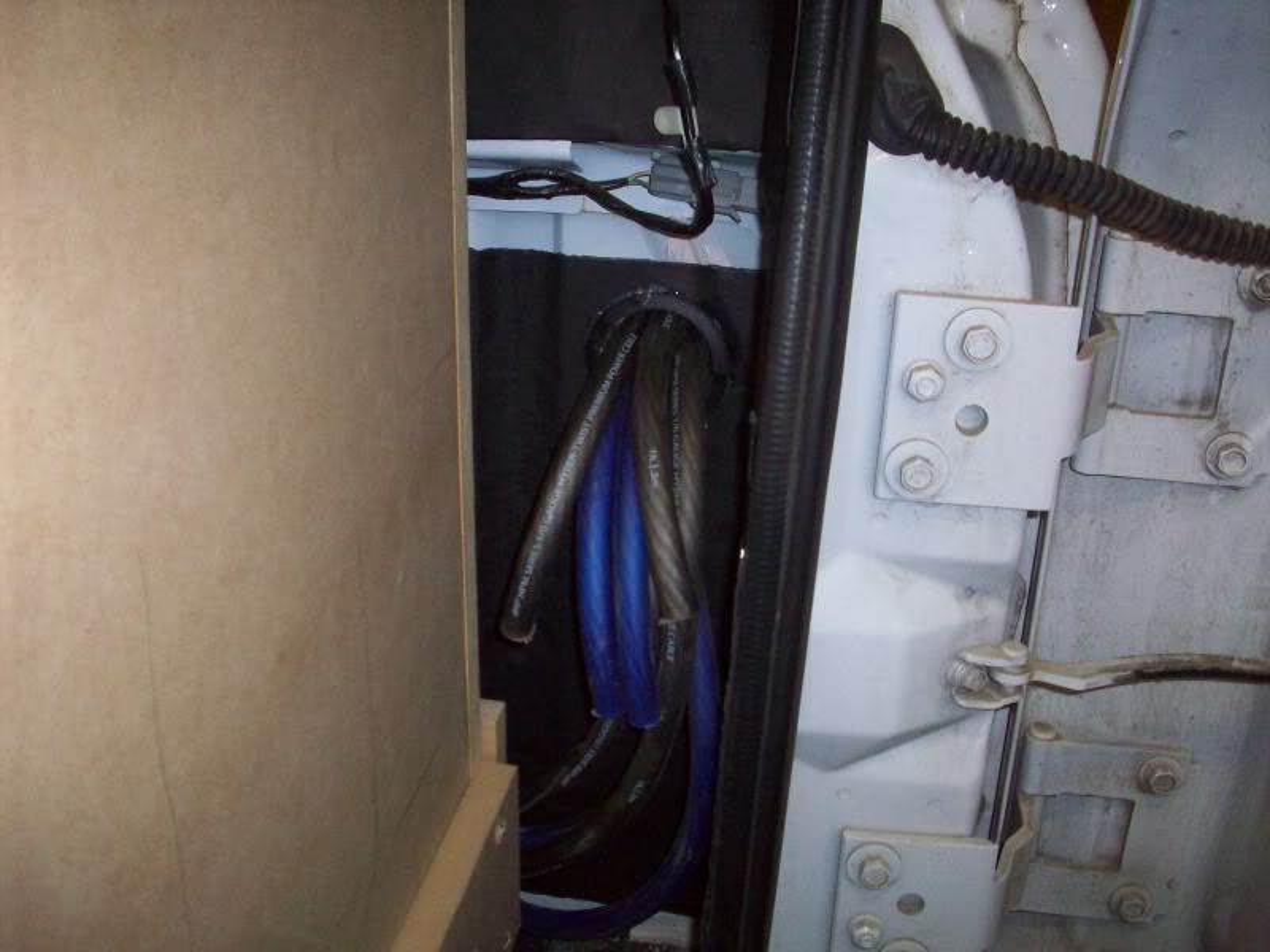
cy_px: 476
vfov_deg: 38.7
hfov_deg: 50.1
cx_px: 635
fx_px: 1357
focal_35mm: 37
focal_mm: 6.2
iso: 200
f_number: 2.8
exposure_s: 1/64
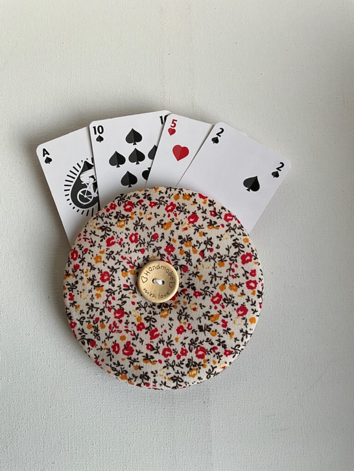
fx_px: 395
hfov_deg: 48.2
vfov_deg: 61.7
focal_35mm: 29
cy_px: 236
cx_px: 177
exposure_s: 1/100
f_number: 1.8
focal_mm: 3
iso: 32
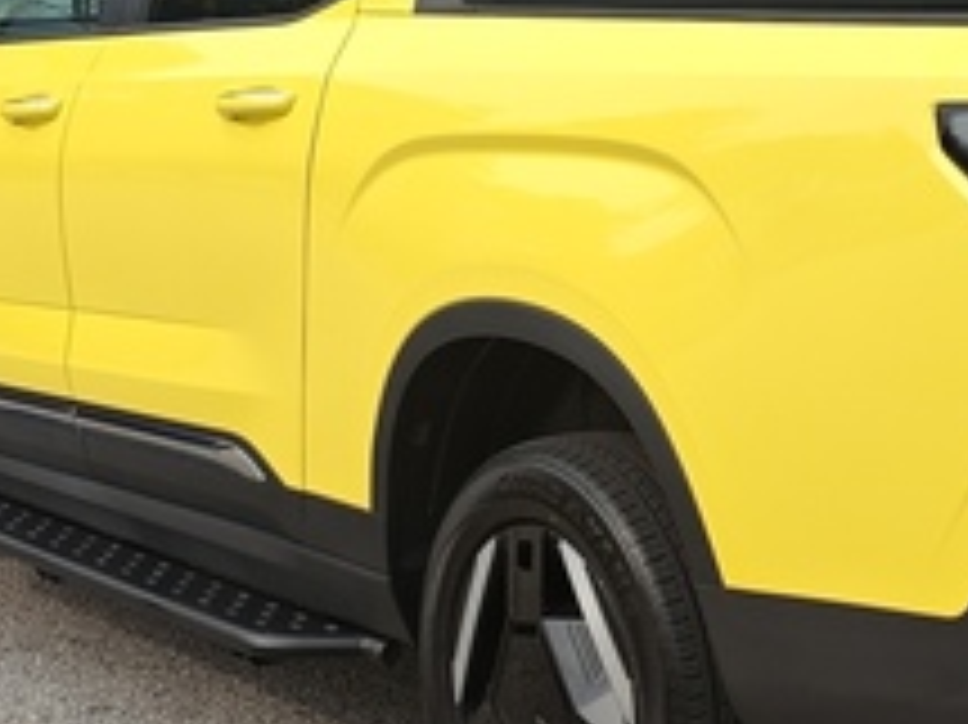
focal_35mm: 95
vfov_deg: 15.5
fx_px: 2655
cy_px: 202
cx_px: 797
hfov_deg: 20.4
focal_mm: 4.94
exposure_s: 1/1938
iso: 50
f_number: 1.59
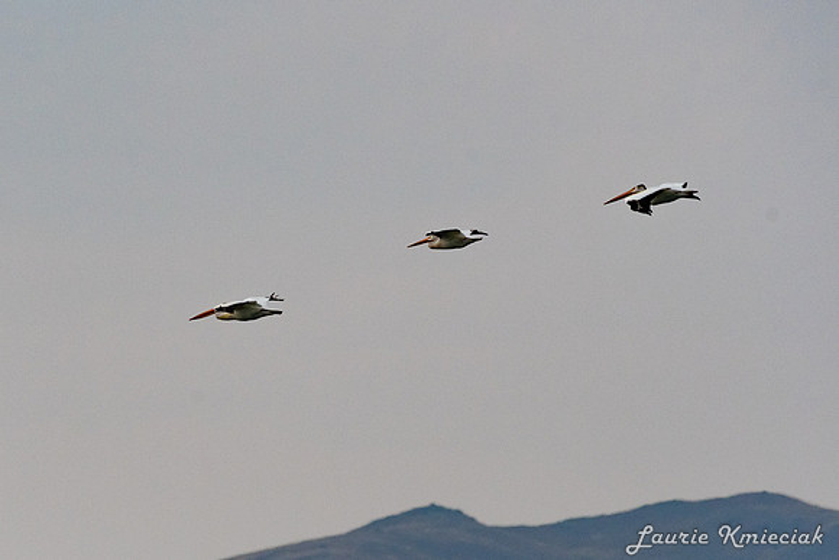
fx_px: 22161
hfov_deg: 2.2
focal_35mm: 951
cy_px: 328
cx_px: 335
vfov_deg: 1.4
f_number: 8
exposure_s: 1/3200
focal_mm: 500
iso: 900
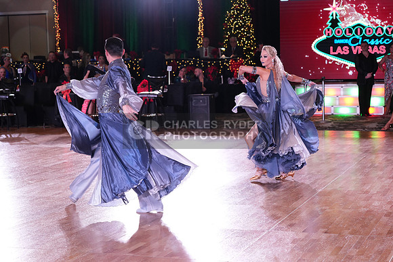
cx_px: 196
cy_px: 131
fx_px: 819
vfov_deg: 18.2
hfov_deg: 27.0
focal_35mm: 75
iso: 1600
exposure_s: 1/200
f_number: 4
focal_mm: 75
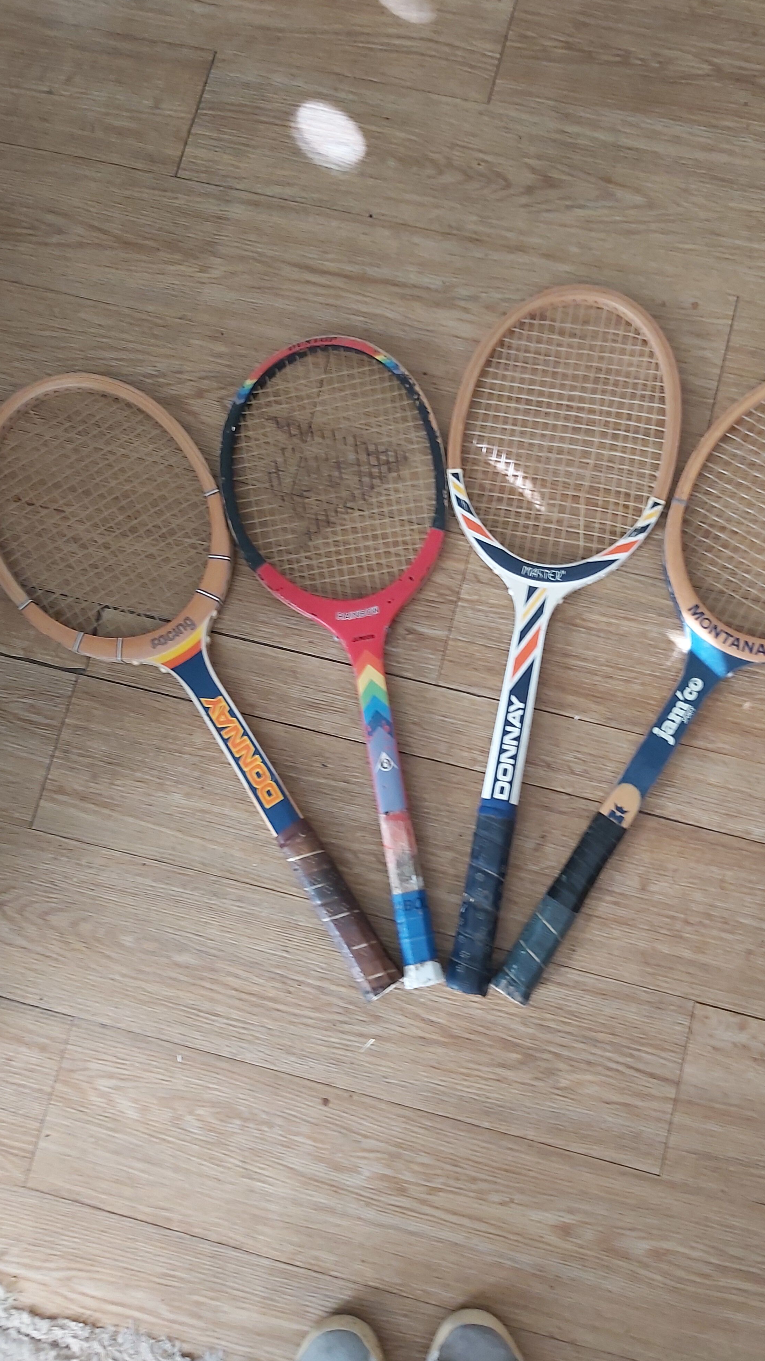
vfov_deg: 66.1
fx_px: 1046
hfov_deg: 40.0
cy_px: 678
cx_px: 465
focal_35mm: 29
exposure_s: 1/33
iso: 250
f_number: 1.7
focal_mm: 3.92
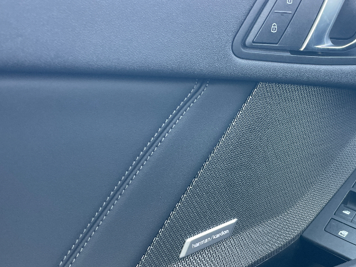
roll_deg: -0.3
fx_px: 432
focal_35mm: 42
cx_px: 273
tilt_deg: -22.8
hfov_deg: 43.2
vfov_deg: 34.2
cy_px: 161
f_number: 1.6
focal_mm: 4.2
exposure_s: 1/121
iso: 100
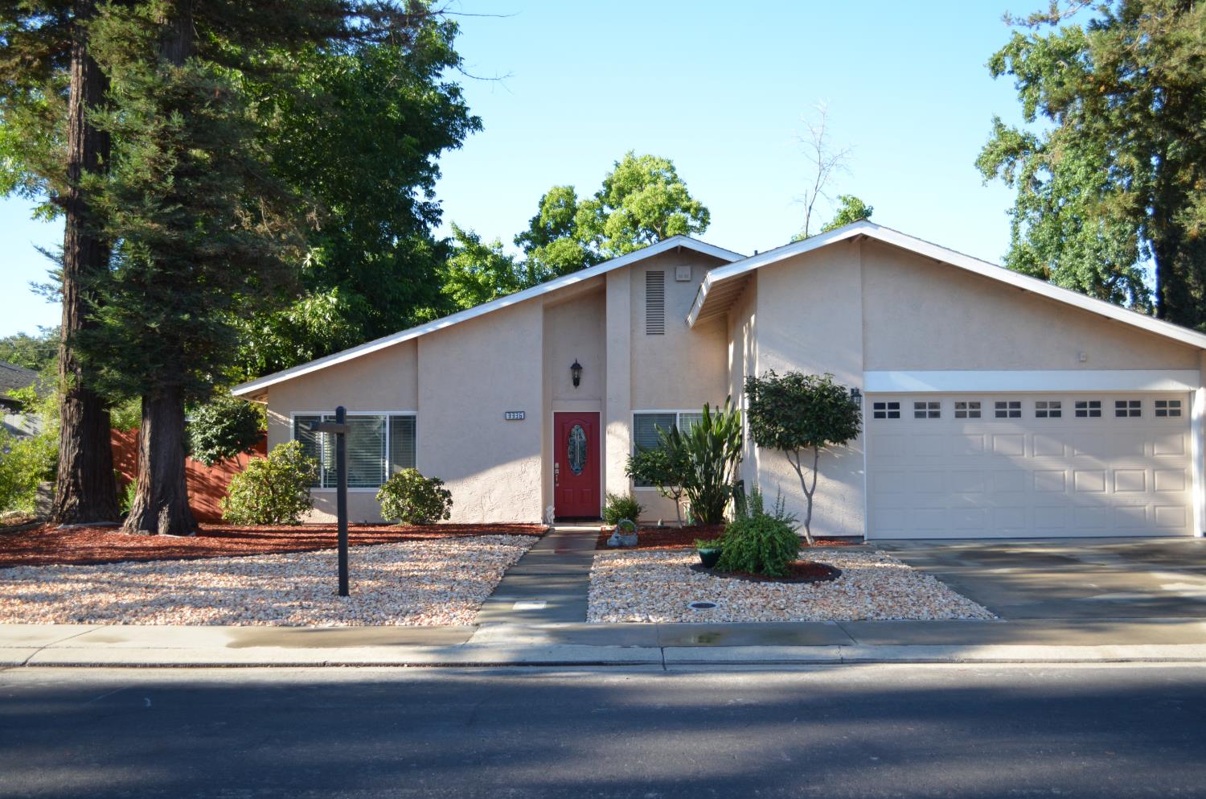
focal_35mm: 36
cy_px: 400
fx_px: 1203
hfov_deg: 53.2
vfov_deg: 36.7
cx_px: 603
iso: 560
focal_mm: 24
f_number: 4
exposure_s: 1/1000
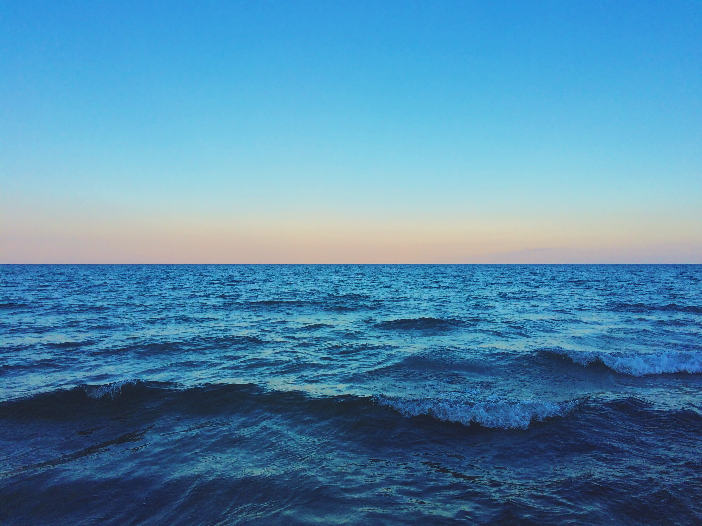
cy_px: 263
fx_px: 588
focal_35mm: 29
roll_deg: +0.8
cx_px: 351
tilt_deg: +0.4
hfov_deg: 61.7
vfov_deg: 48.2
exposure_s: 1/746
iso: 32
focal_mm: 4.15
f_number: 2.2
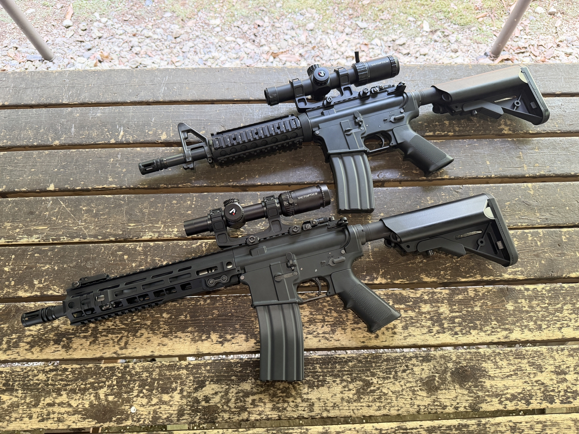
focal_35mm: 24
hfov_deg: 71.6
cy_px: 217
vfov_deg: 56.8
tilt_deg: -65.7
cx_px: 290
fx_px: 401
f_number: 1.78
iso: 250
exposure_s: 1/60
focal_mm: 6.76
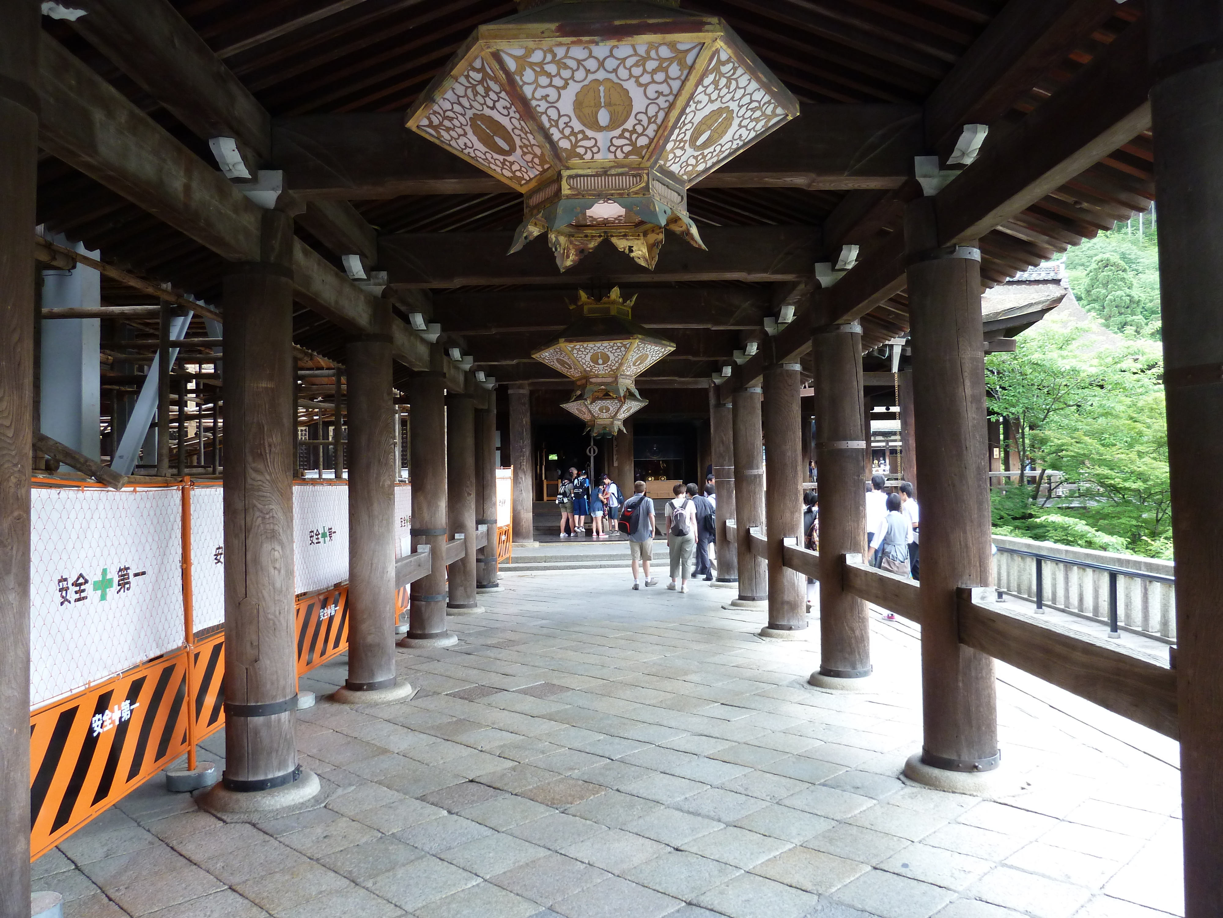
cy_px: 459
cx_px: 612
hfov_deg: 69.4
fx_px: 883
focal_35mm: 25
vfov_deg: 54.9
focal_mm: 4.1
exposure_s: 1/30
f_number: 3.3
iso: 160
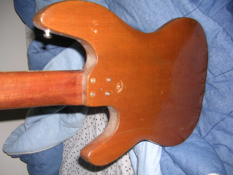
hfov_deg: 49.0
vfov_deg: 37.7
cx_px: 116
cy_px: 88
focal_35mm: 38
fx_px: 256
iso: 50
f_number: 2.8
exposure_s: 1/60.1
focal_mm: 5.8
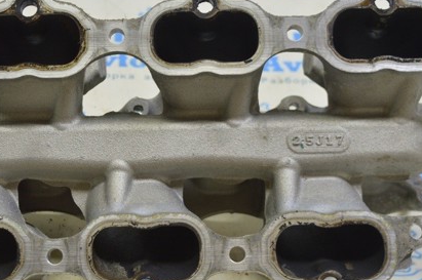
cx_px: 136
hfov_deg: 24.7
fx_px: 957
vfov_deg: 16.6
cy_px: 157
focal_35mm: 82
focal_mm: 35
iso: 400
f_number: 5.6
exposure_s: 1/25
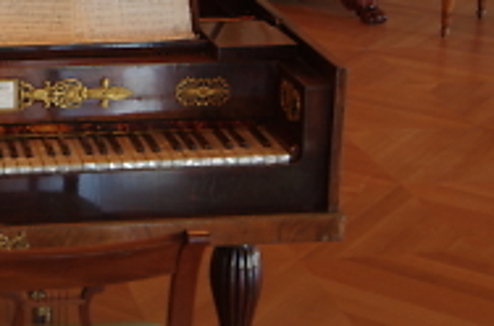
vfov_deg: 13.9
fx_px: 1313
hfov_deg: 20.4
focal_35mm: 96
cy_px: -11
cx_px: -45
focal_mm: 20
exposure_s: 1/5
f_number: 5.6
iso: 400
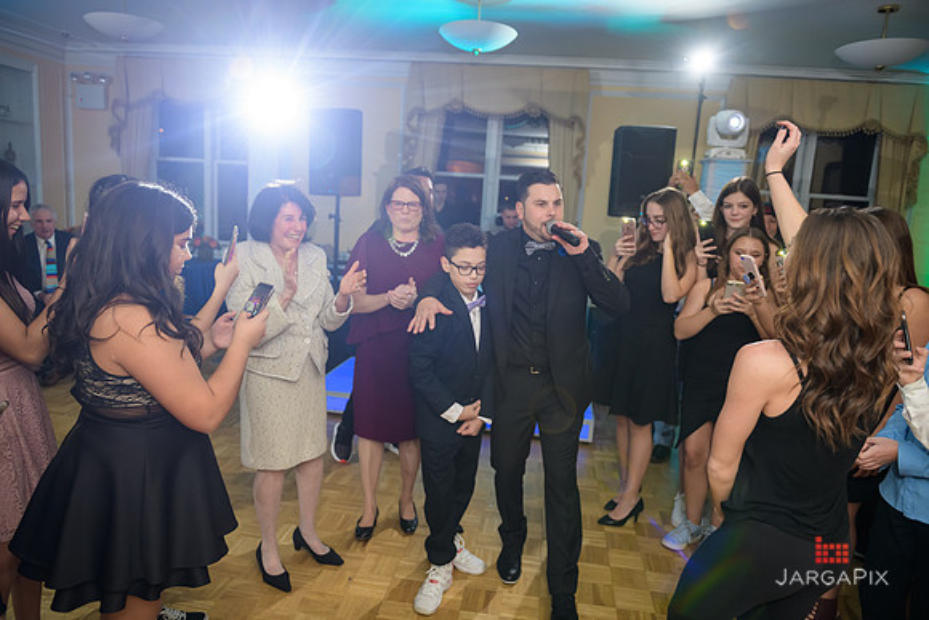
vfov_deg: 53.2
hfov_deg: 73.7
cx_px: 464
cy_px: 310
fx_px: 619
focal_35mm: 24
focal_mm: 24
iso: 800
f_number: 3.2
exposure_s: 1/125
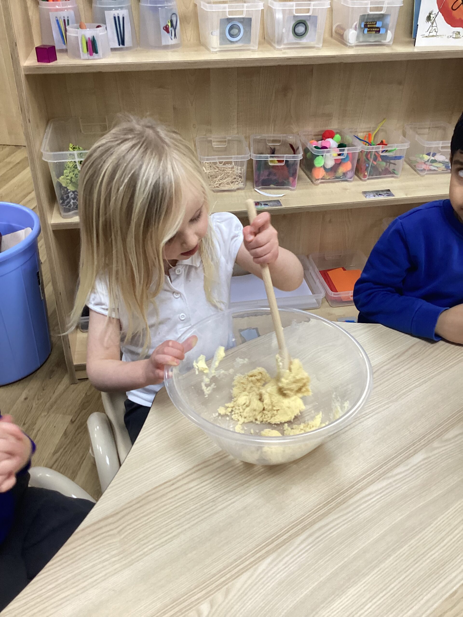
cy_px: 308
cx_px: 232
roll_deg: +0.3
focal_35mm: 31
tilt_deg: -35.5
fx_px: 553
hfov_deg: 45.4
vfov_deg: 58.4
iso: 125
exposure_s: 1/50
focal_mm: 3.3
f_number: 2.4
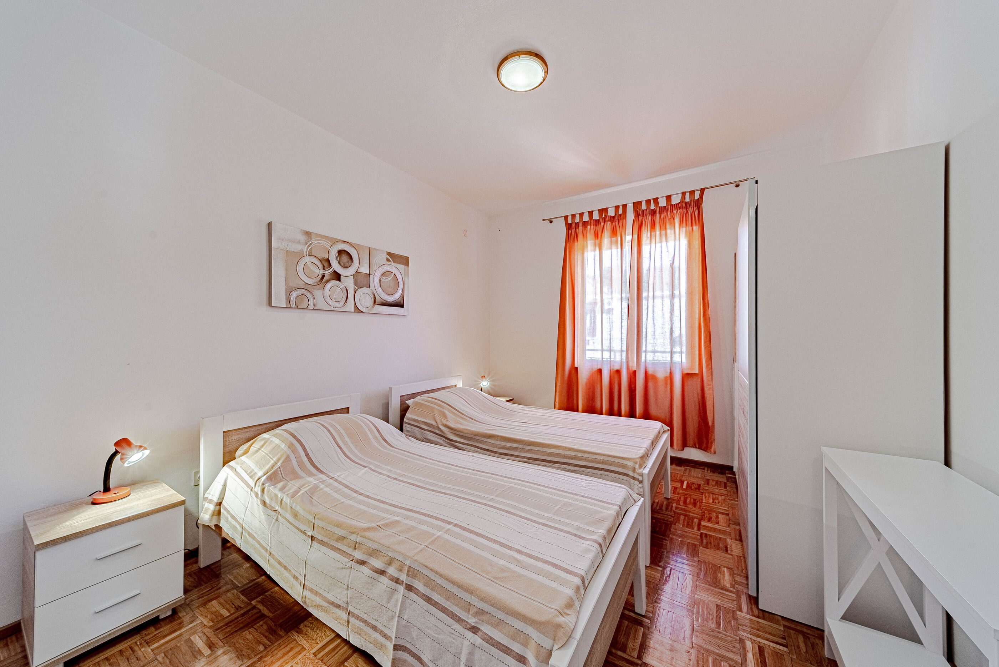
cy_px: 334
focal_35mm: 12
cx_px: 500
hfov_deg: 112.6
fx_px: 333
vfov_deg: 90.1
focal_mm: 12
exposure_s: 1/125
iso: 400
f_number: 8
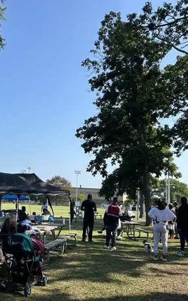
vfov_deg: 52.8
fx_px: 303
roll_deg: -3.5
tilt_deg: +8.3
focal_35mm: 37
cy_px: 151
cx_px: 42
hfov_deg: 33.6
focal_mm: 5.7
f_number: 1.5
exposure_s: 1/2762
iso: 50
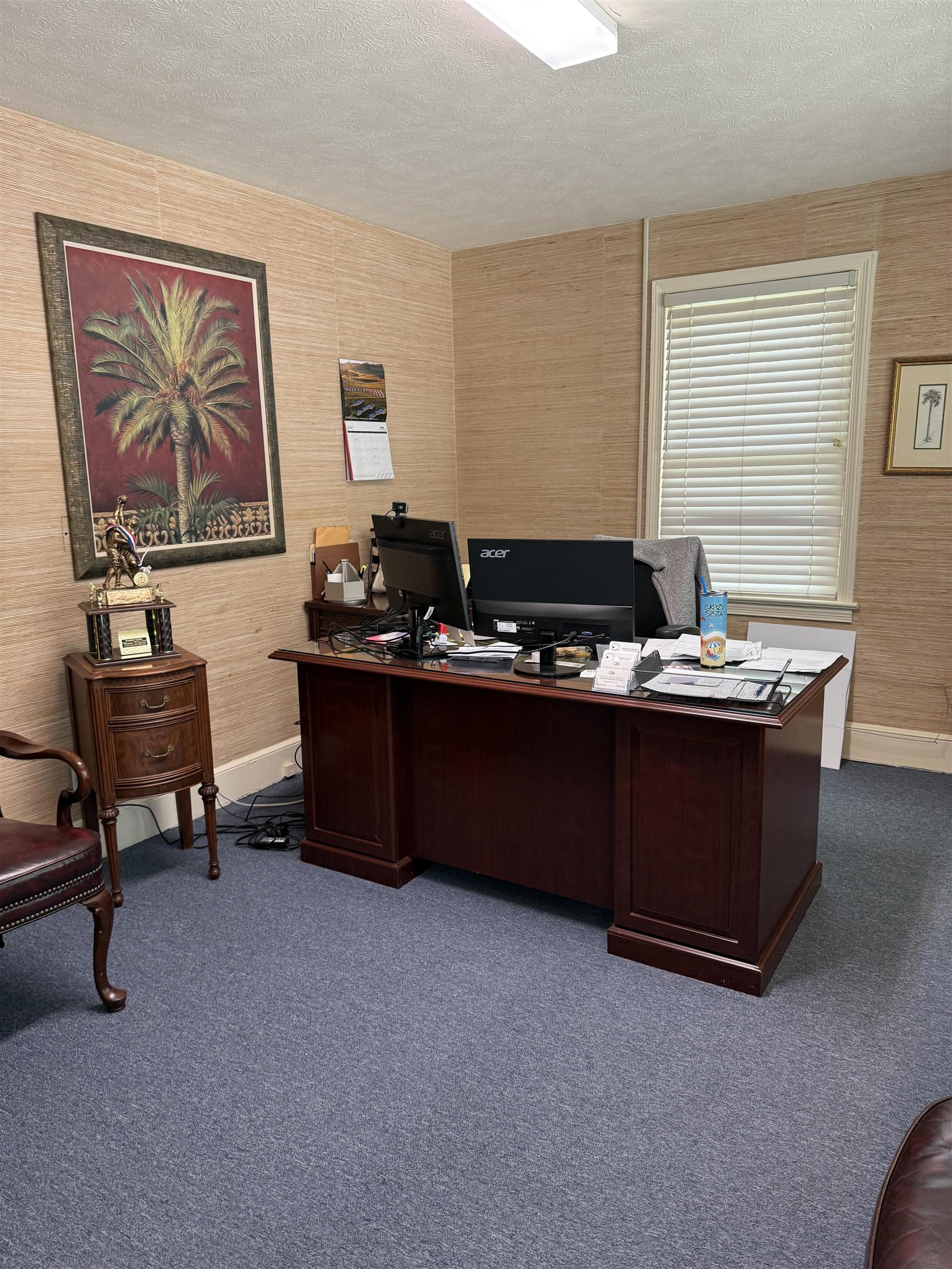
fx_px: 880
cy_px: 634
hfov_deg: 56.8
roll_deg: +0.2
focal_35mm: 24
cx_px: 476
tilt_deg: -11.1
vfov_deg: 71.6
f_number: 1.78
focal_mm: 6.76
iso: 160
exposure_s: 1/60
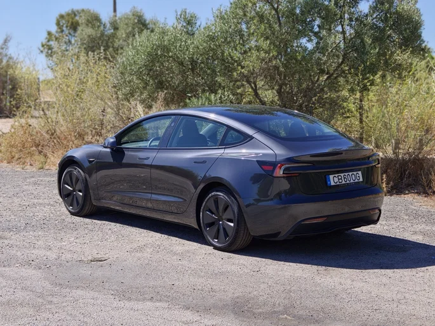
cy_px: 163
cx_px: 218
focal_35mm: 70
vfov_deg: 21.0
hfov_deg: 27.8
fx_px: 880
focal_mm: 20.1
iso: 50
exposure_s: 1/480
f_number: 5
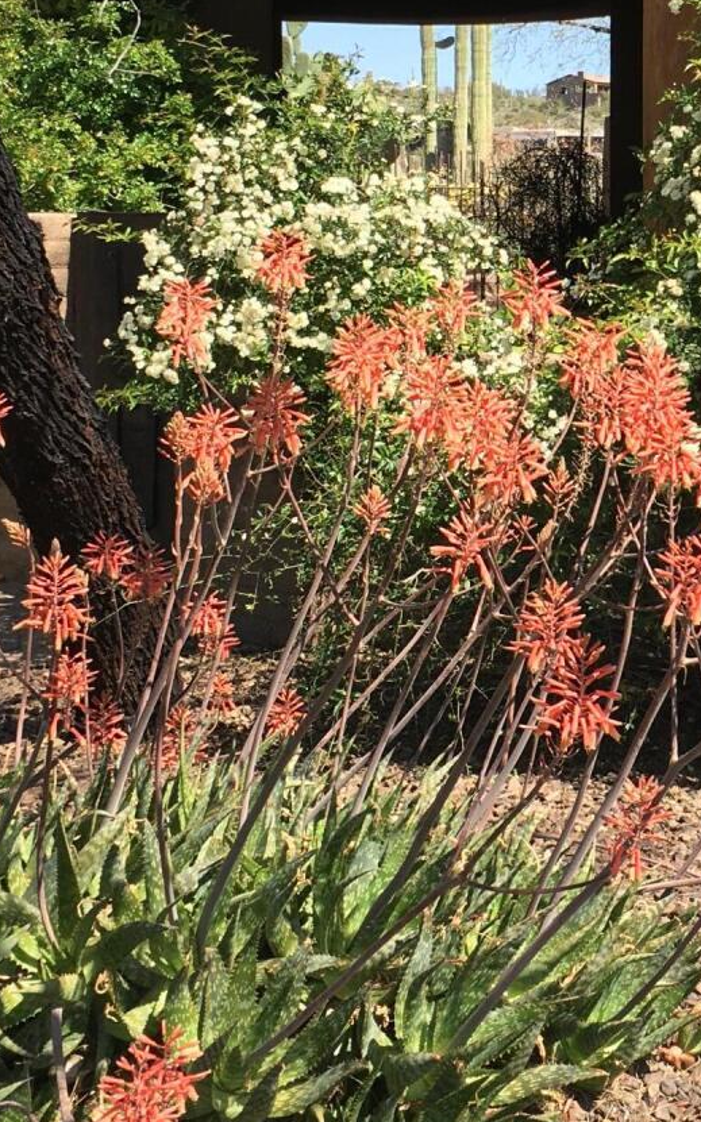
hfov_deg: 17.2
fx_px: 2263
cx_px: 727
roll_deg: +0.6
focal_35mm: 74
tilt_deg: -2.2
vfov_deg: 27.6
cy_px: 344
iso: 25
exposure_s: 1/641
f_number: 2.2
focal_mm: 4.15
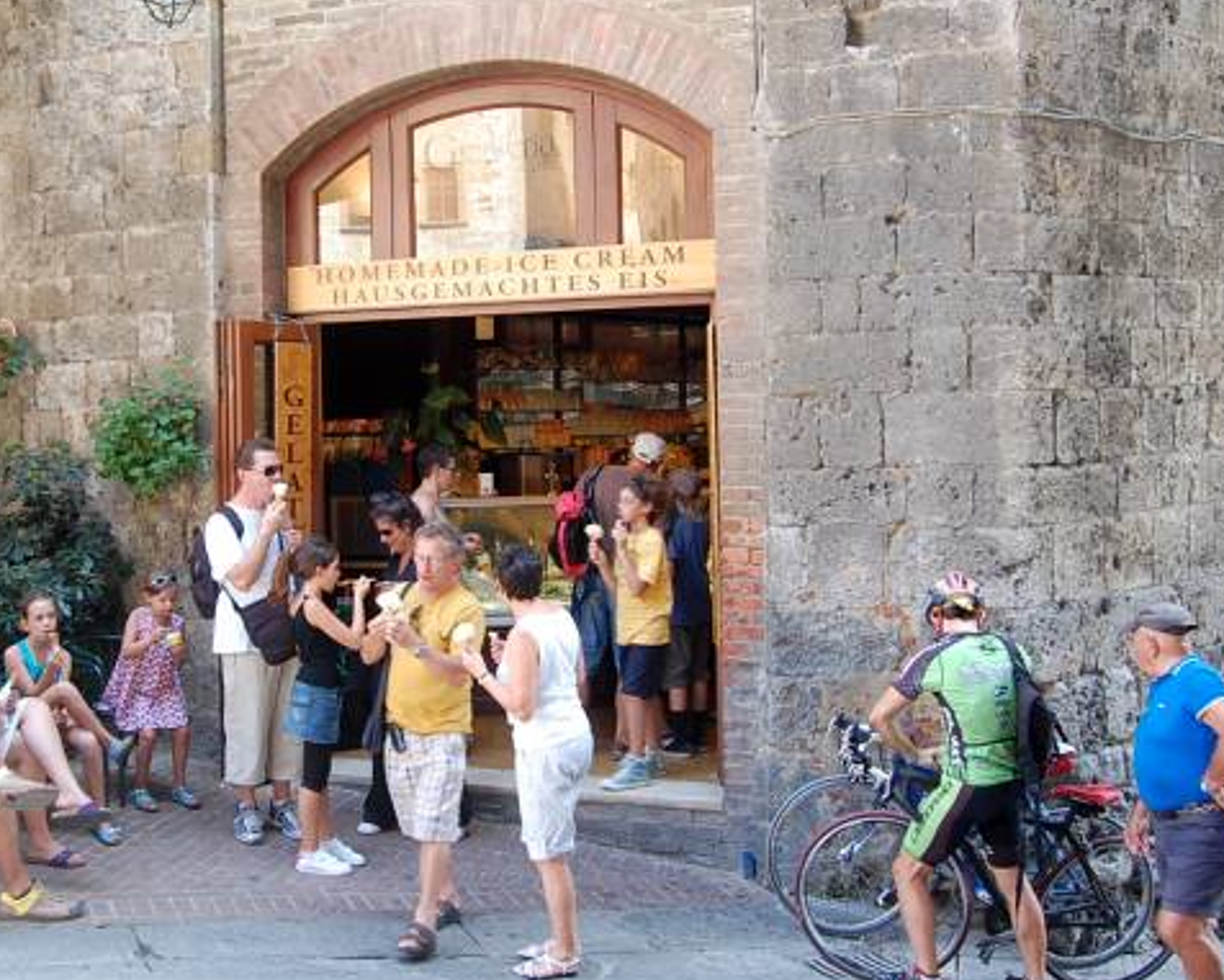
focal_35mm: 39
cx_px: 465
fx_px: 1413
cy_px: 427
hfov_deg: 46.5
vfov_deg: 38.2
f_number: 7.1
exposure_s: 1/30
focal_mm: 20
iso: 400
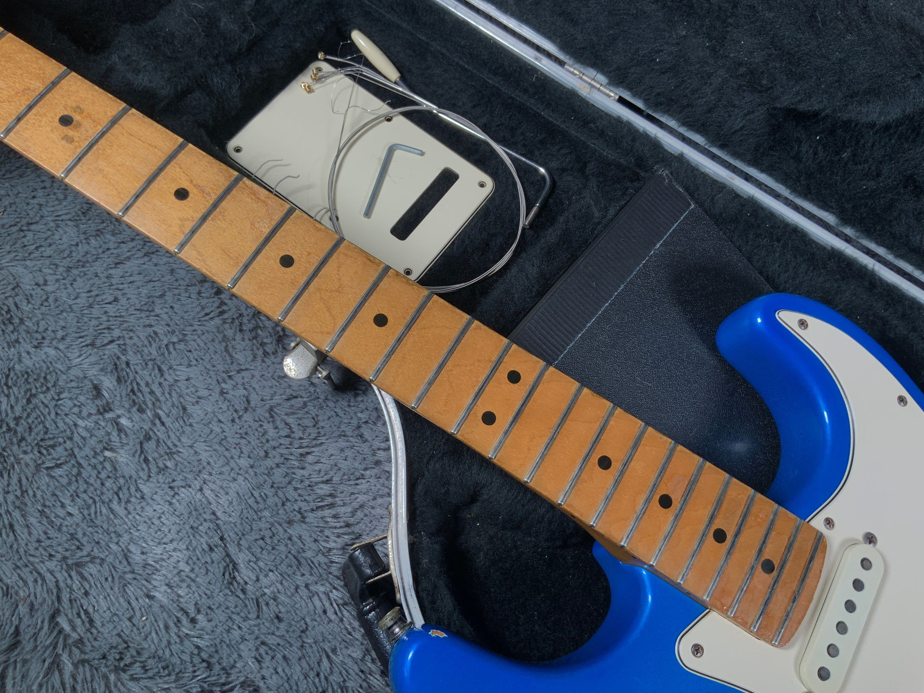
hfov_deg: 60.0
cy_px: 345
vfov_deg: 46.8
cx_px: 463
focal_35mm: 30
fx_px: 801
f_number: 1.8
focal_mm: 3
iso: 25
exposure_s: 1/104
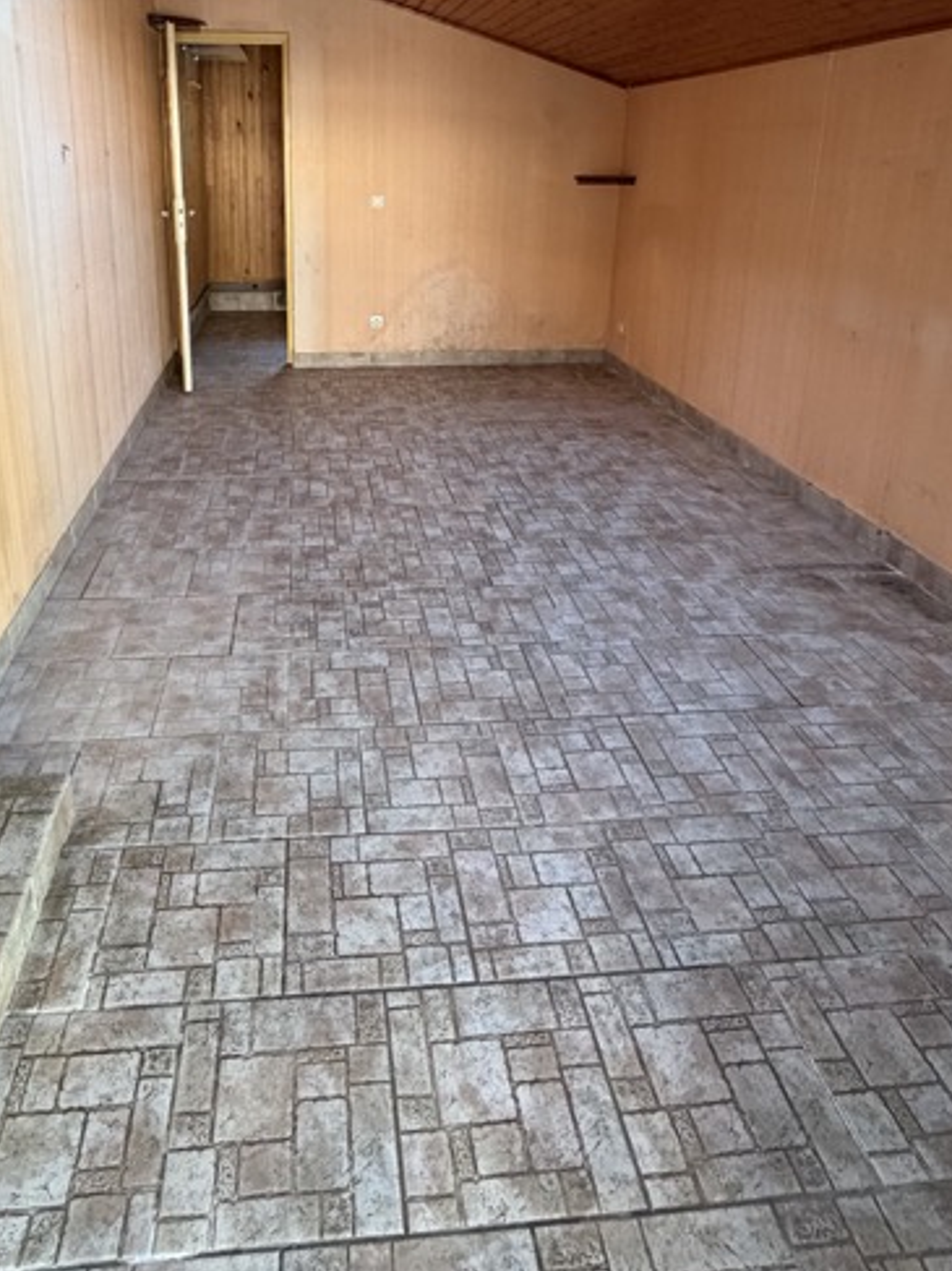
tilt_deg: -14.6
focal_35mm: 23
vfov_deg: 70.6
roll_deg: -0.6
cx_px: 376
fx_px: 844
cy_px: 373
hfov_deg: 58.3
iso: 640
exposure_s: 1/60
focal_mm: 2.22
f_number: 2.2
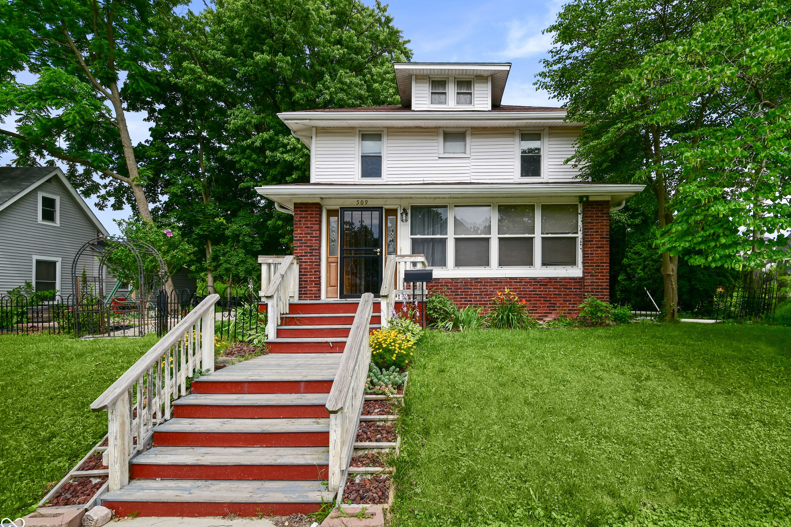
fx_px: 330
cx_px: 412
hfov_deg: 100.3
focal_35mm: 15
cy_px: 260
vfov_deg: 77.3
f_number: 13
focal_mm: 14
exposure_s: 1/160
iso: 250
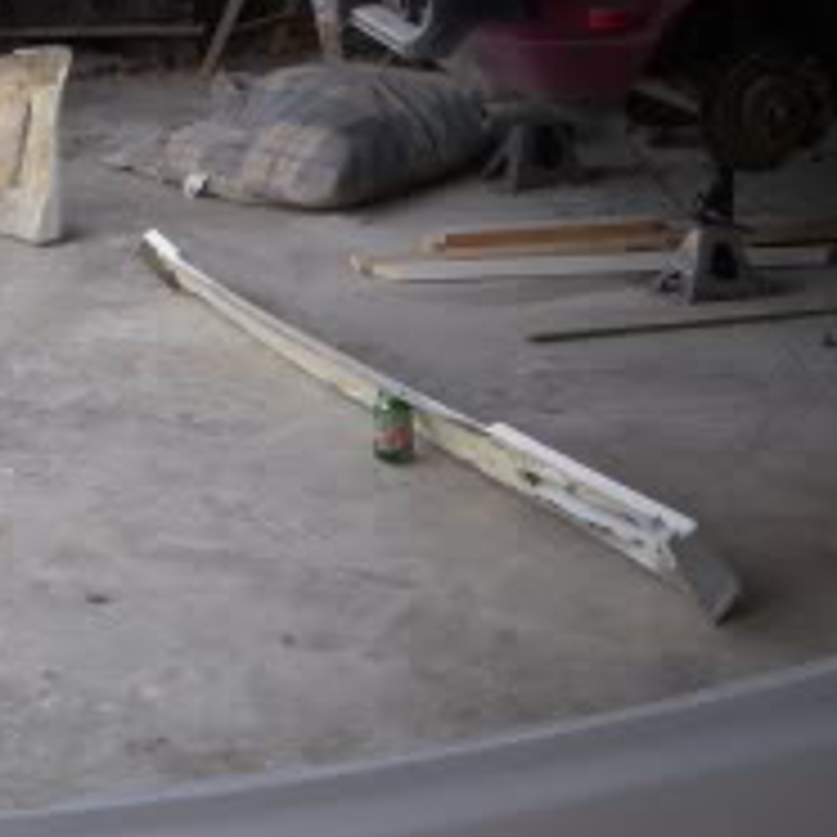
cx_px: 207
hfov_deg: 19.6
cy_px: 623
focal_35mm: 88
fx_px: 2407
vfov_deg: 19.6
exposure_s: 1/640
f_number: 3.3
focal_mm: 6.3
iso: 100
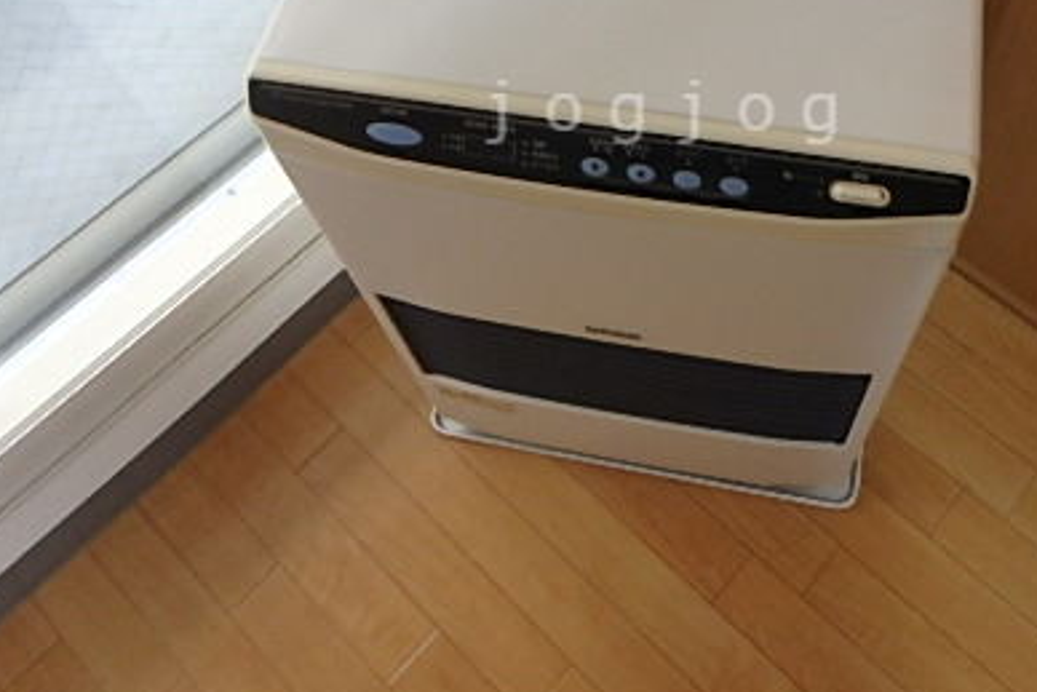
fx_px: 1037
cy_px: 112
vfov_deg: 35.4
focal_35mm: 36
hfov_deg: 52.4
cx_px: 668
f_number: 3.5
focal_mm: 3.7
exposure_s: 1/30
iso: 320
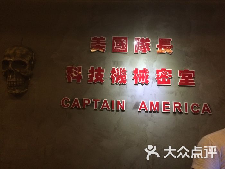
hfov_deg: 61.7
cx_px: 112
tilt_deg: +8.6
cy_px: 84
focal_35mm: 29
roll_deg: +0.1
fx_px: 188
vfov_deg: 48.2
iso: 320
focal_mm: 4.15
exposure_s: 1/20
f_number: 2.2
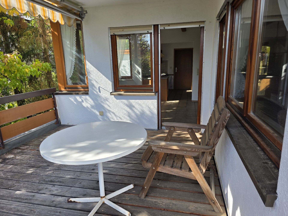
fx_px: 191
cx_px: 144
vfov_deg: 58.9
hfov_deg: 73.9
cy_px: 108
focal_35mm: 23
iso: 80
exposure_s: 1/1899
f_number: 1.7
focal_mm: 6.3
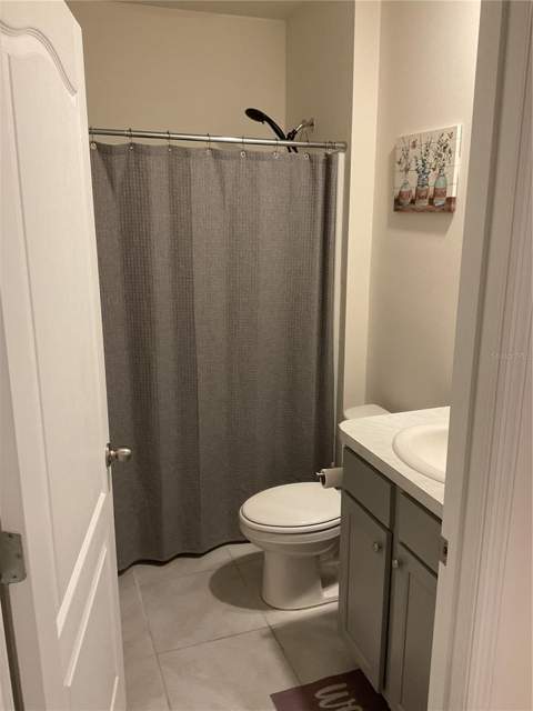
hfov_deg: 48.2
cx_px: 266
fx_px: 595
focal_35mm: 29
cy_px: 356
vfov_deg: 61.7
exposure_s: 1/60
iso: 160
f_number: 1.8
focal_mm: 3
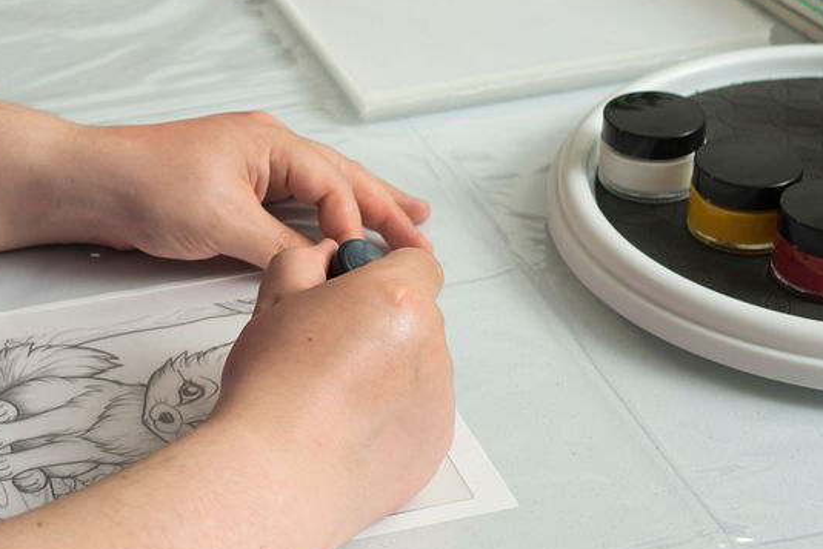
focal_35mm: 67
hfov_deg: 29.6
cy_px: 162
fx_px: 1532
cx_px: 198
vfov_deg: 20.2
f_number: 5
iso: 320
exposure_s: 1/125
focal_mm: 35
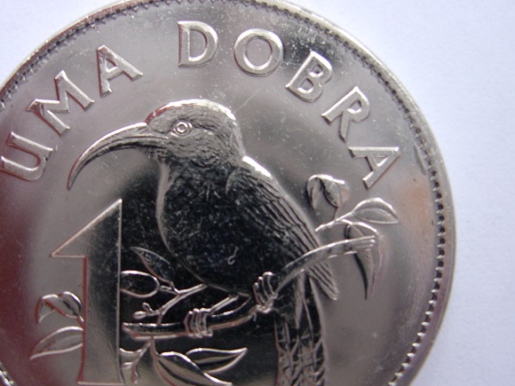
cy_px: 245
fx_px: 759
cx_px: 210
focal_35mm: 51
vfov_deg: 28.4
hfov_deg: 37.4
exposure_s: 1/32
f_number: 2.8
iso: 118
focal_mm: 7.8
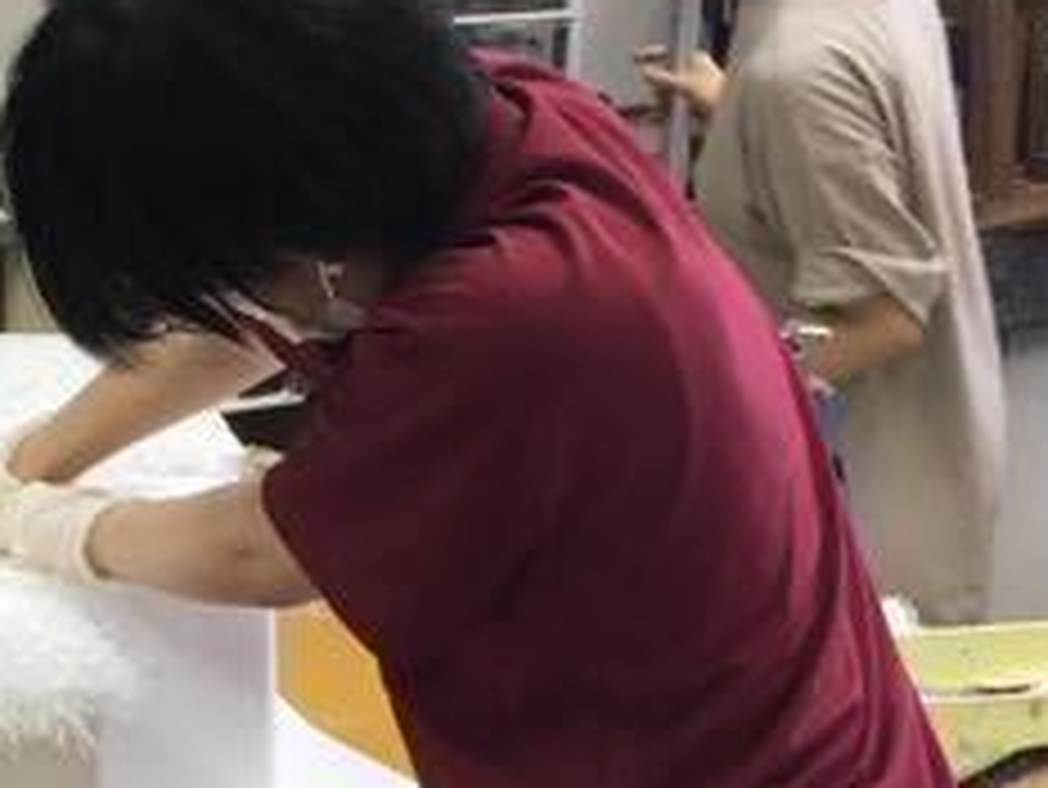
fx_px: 2575
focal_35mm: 85
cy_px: 585
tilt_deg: -19.0
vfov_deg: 17.3
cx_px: 202
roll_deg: +0.6
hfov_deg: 22.7
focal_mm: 3.3
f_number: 2.4
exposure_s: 1/30
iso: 50
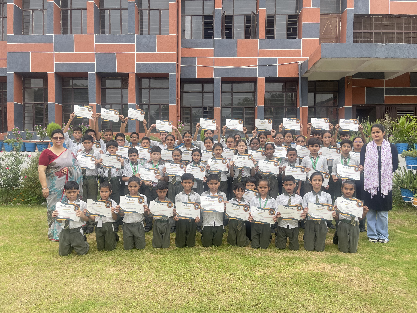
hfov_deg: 69.4
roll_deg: -0.6
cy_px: 156
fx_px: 301
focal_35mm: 25
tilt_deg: -2.2
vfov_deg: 54.9
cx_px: 208
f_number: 1.6
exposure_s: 1/611
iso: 32
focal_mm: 5.1
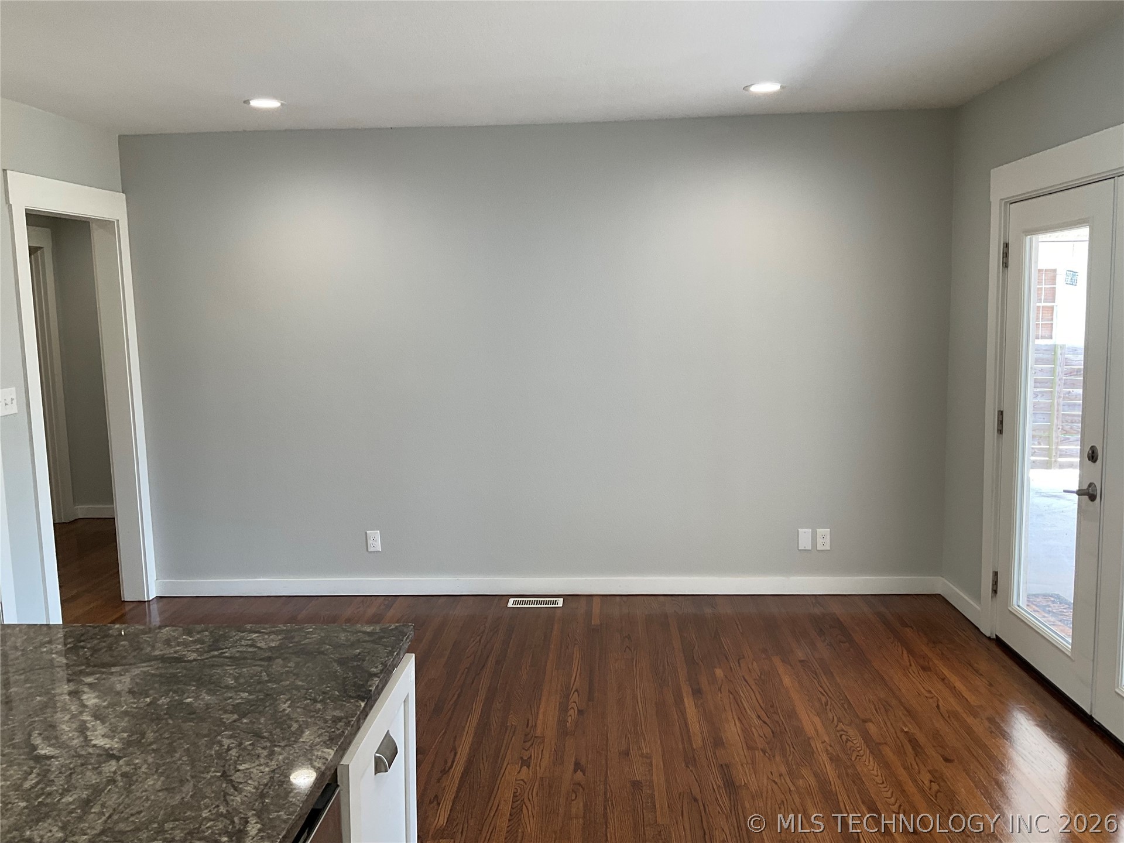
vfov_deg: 48.2
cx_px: 562
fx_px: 942
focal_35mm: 29
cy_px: 422
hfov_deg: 61.7
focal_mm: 3
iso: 40
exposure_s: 1/60
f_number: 1.8
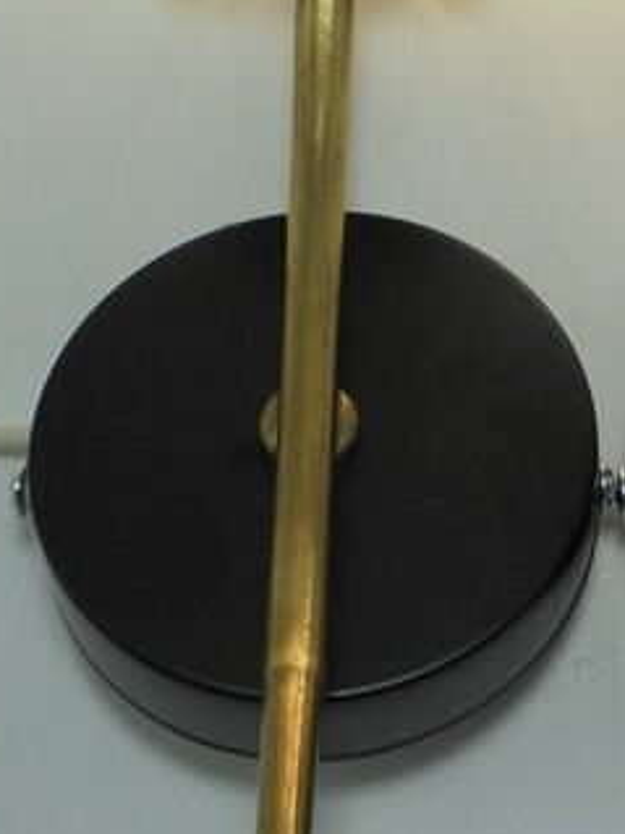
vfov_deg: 20.4
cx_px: 637
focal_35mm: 96
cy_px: 269
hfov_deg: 15.1
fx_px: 2313
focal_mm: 6.1
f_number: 4
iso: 100
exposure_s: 1/250
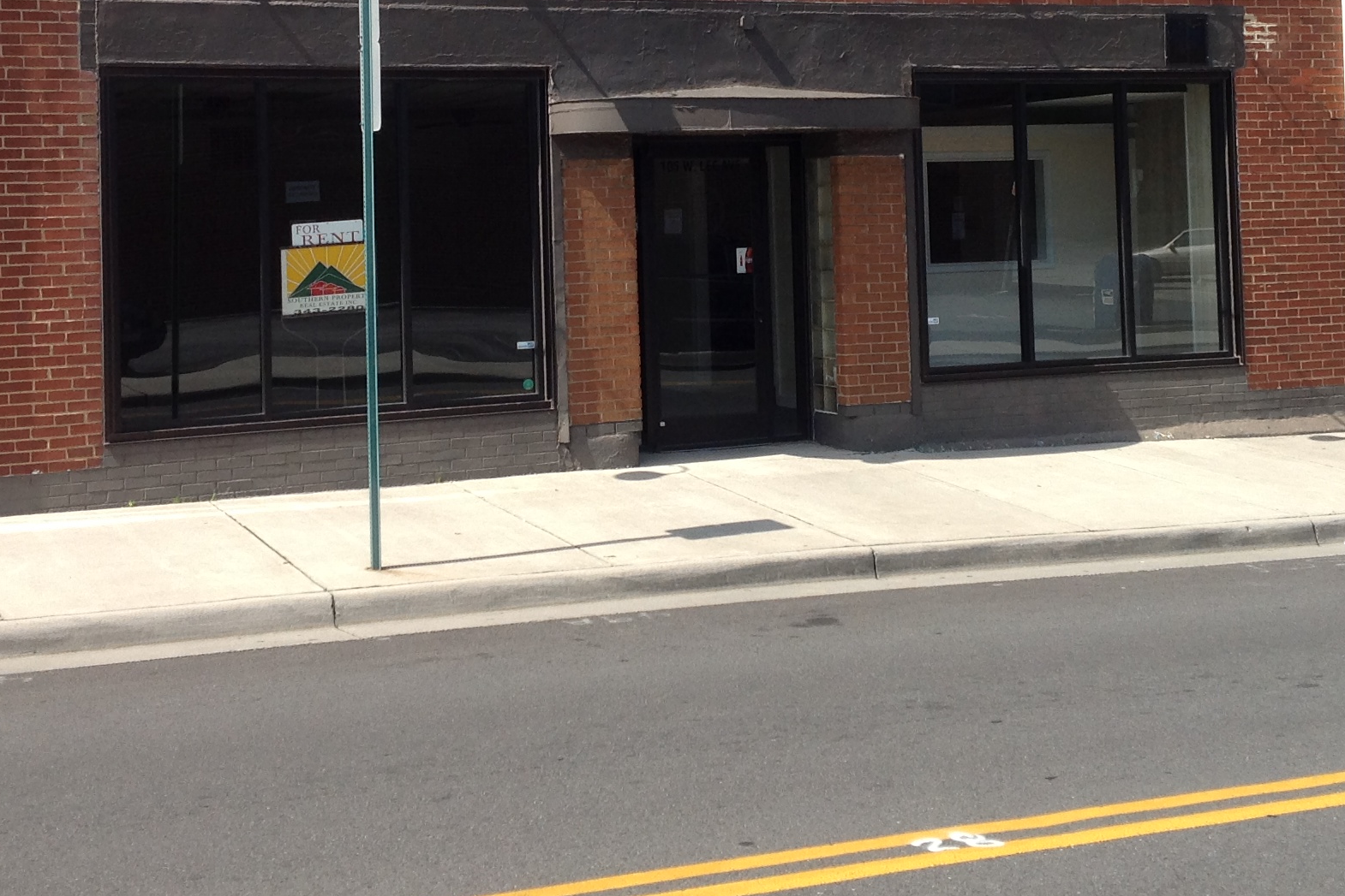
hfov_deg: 33.4
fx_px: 2242
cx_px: 679
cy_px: 157
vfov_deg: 22.3
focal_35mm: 60
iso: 50
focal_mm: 4.28
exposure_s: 1/1259
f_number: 2.4
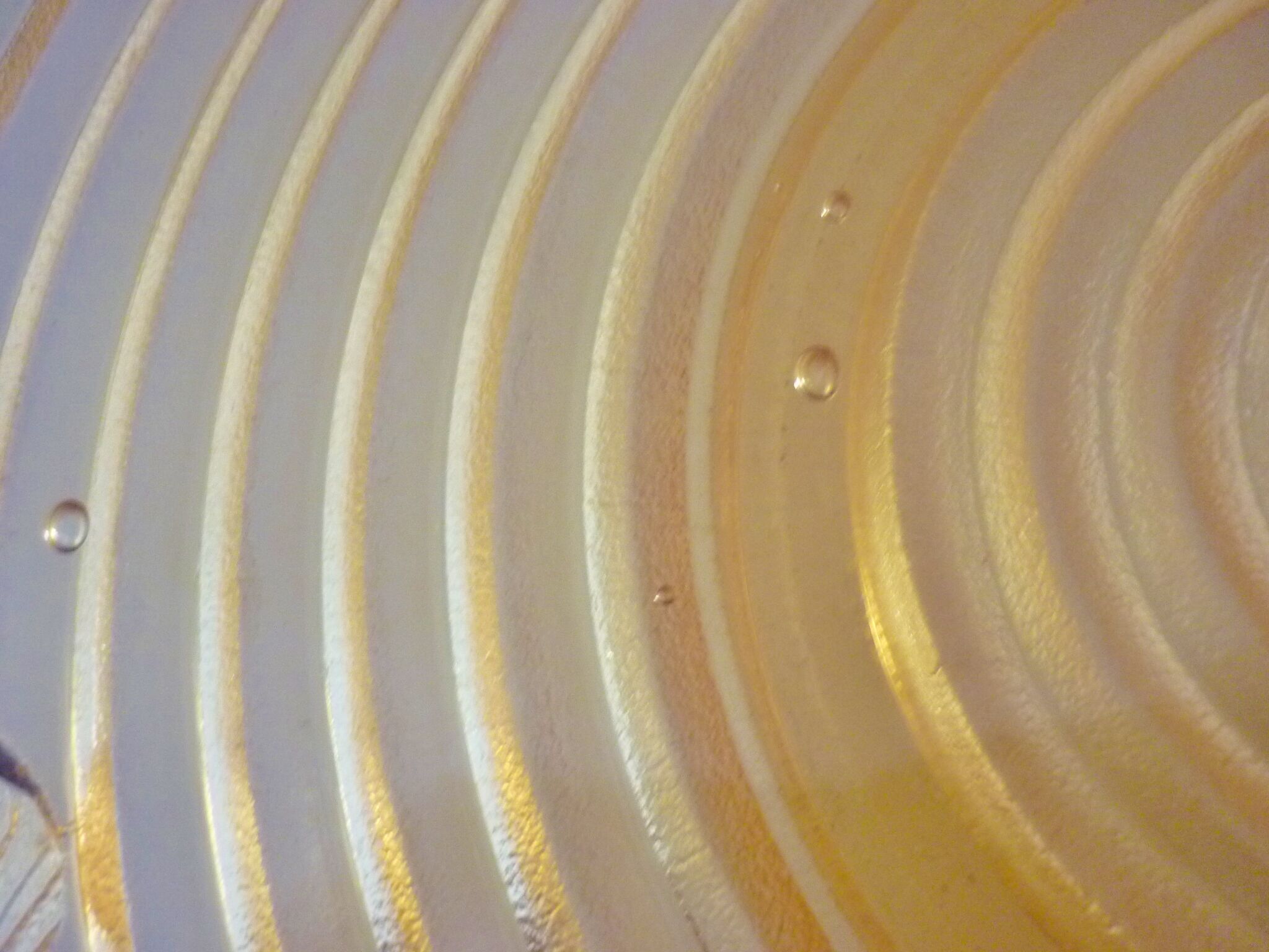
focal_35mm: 33
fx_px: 1210
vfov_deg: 42.9
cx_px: 634
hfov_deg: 55.4
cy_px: 476
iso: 400
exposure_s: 1/15
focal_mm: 5.5
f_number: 2.8
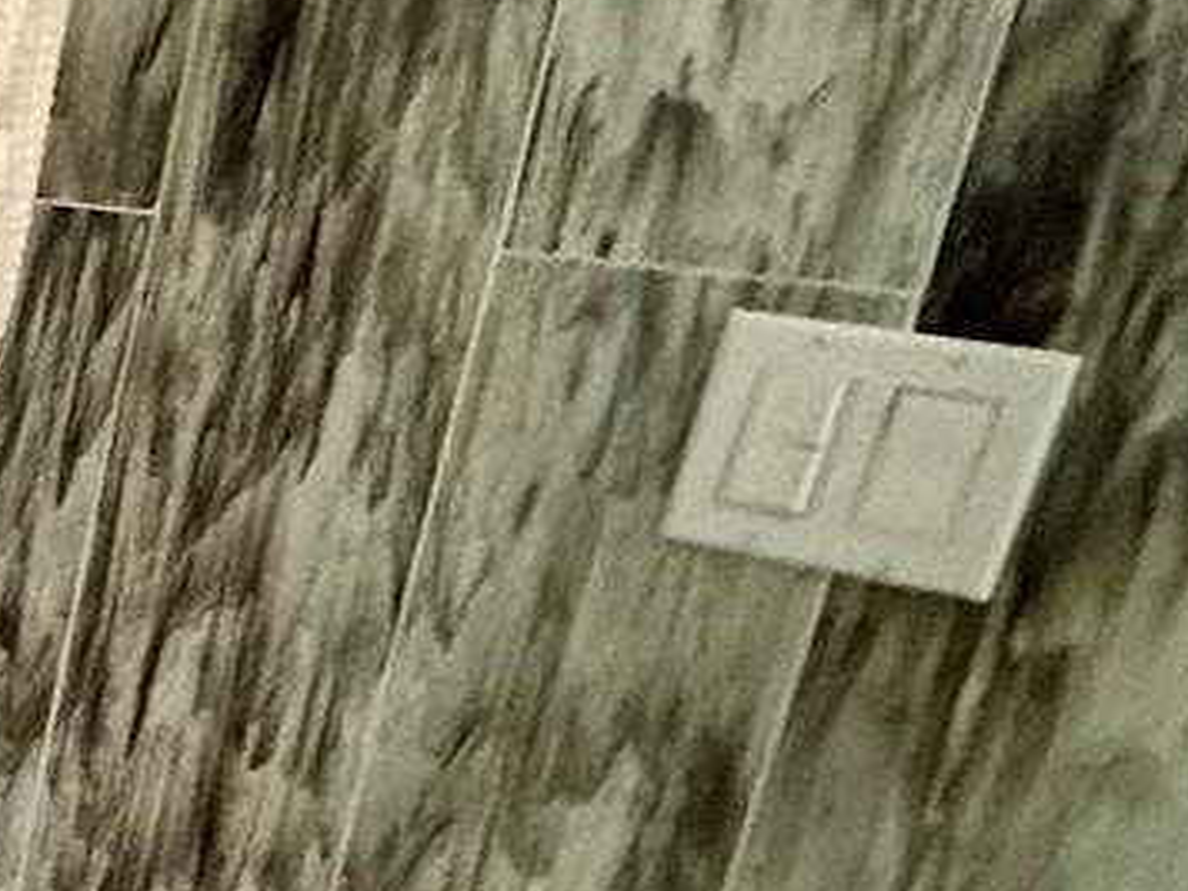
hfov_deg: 18.2
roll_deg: +1.1
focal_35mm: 63
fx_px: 2162
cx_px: -1278
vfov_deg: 23.2
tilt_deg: -18.2
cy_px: 561
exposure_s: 1/60
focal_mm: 2.22
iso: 800
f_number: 2.2
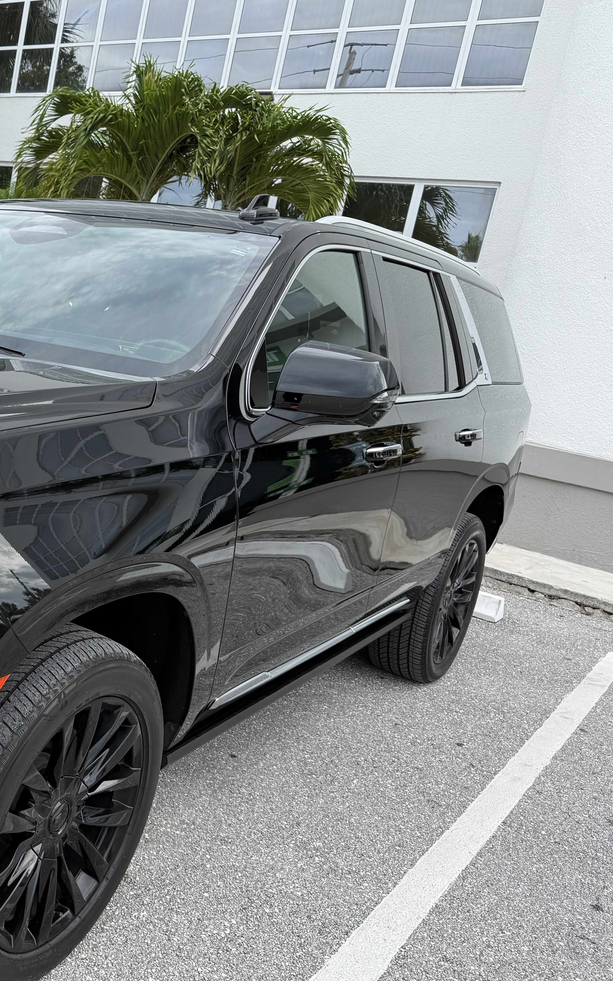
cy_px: 488
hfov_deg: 32.5
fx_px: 936
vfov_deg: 55.3
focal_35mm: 35
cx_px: -39
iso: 80
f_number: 1.8
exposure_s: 1/1211
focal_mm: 6.8
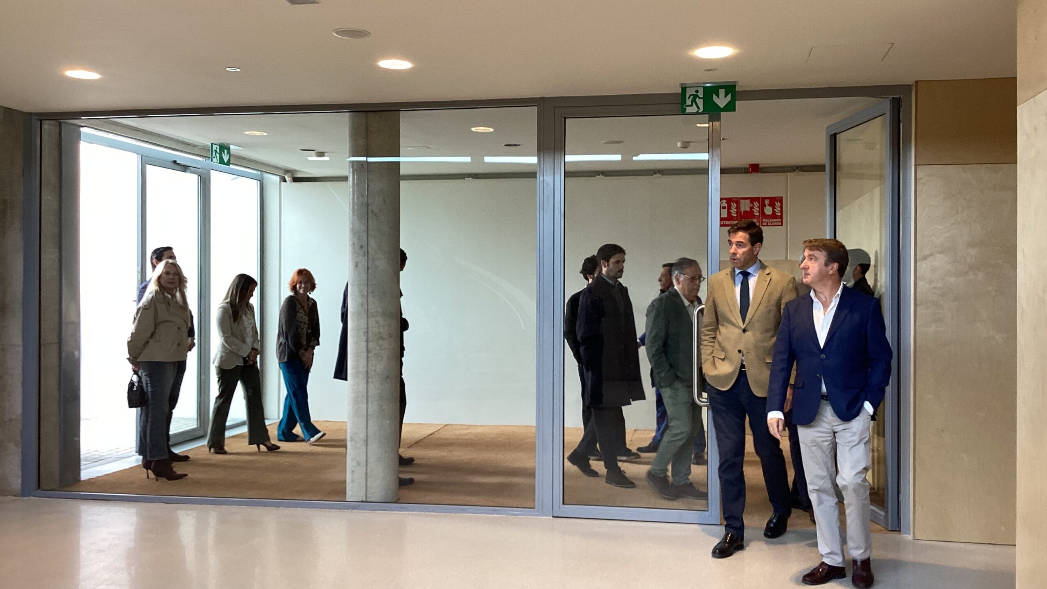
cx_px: 526
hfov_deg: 58.0
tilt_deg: -0.4
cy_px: 277
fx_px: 944
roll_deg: -0.5
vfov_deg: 34.6
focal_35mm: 34
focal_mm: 3.3
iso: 50
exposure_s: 1/50
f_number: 2.4
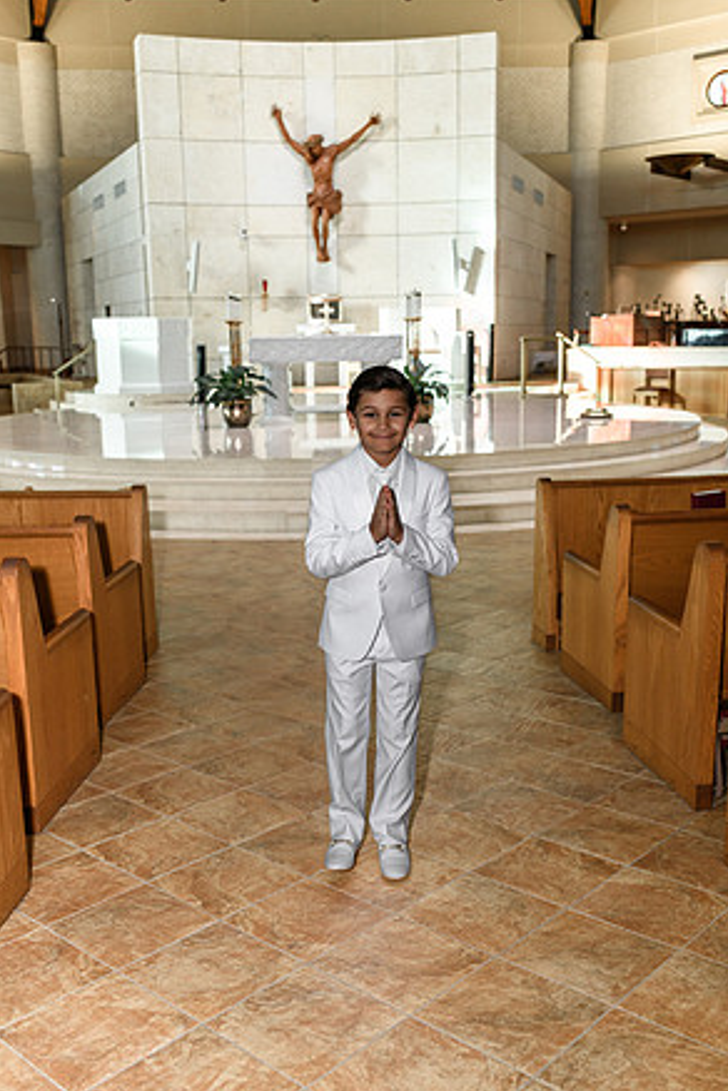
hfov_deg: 36.9
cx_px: 366
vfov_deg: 53.1
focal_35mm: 36
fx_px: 1092
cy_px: 555
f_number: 3.5
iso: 250
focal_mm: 35
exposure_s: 1/160
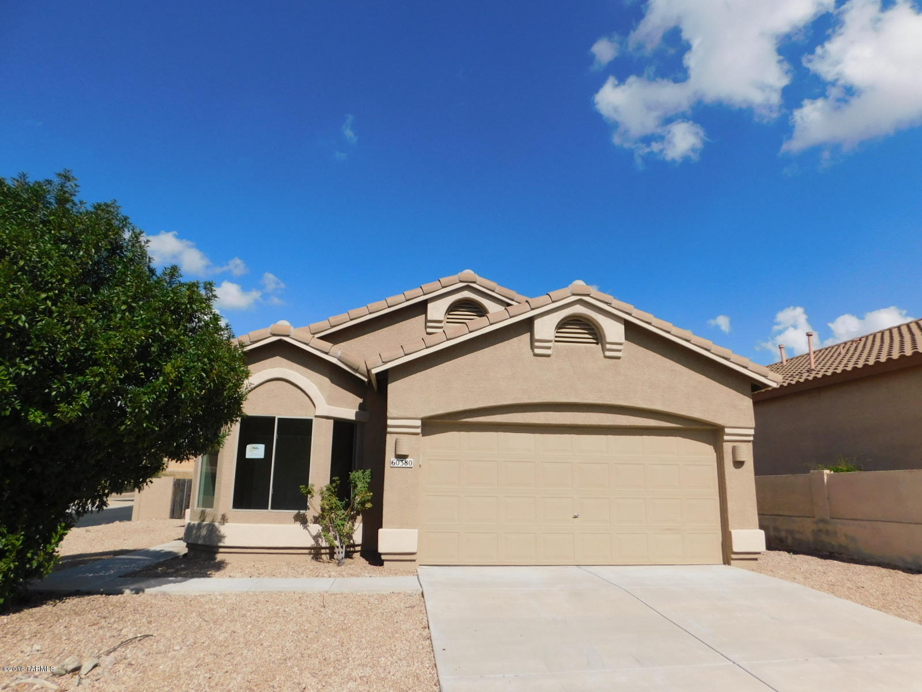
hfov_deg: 73.9
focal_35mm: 23
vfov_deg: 58.9
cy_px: 346
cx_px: 461
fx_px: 613
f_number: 6
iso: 125
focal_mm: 4
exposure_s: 1/800
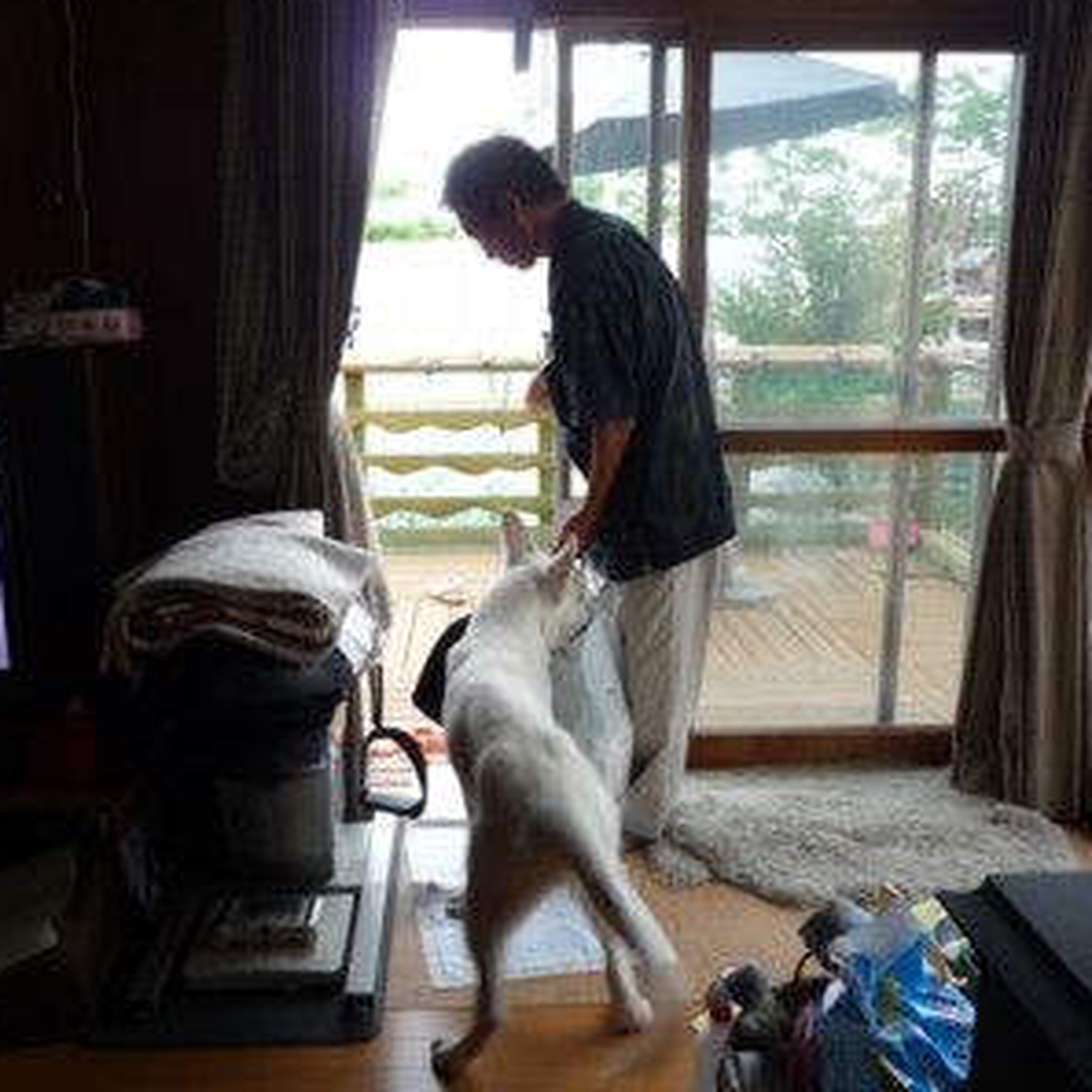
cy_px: 540
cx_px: 496
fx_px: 1178
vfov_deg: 49.7
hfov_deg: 49.7
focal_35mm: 33
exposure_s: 1/30
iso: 125
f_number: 2.9
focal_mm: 4.7
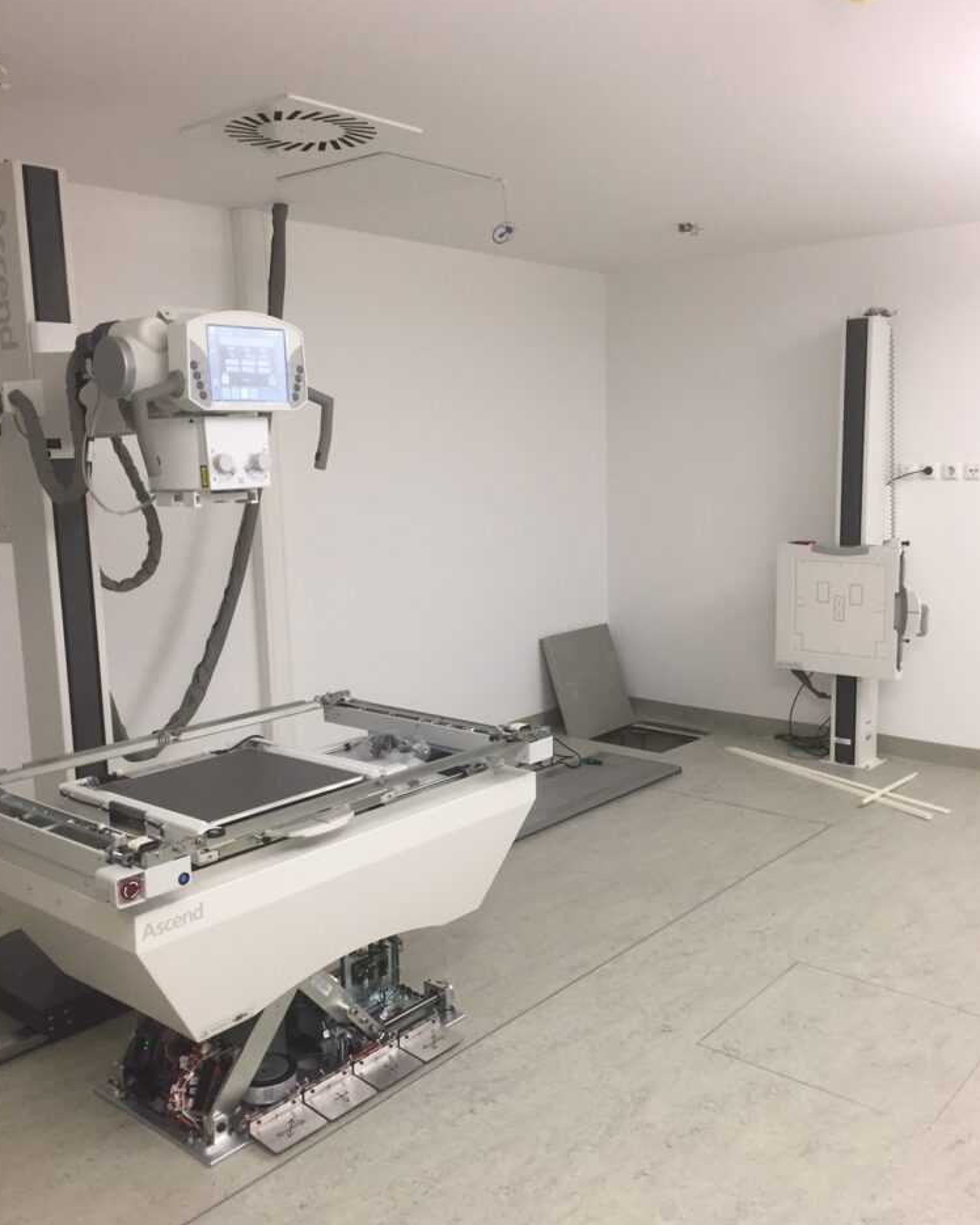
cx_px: 494
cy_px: 641
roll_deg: +1.4
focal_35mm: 31
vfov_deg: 57.2
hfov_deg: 47.1
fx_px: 1124
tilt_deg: -7.2
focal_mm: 4.15
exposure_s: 1/33
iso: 64
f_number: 2.2
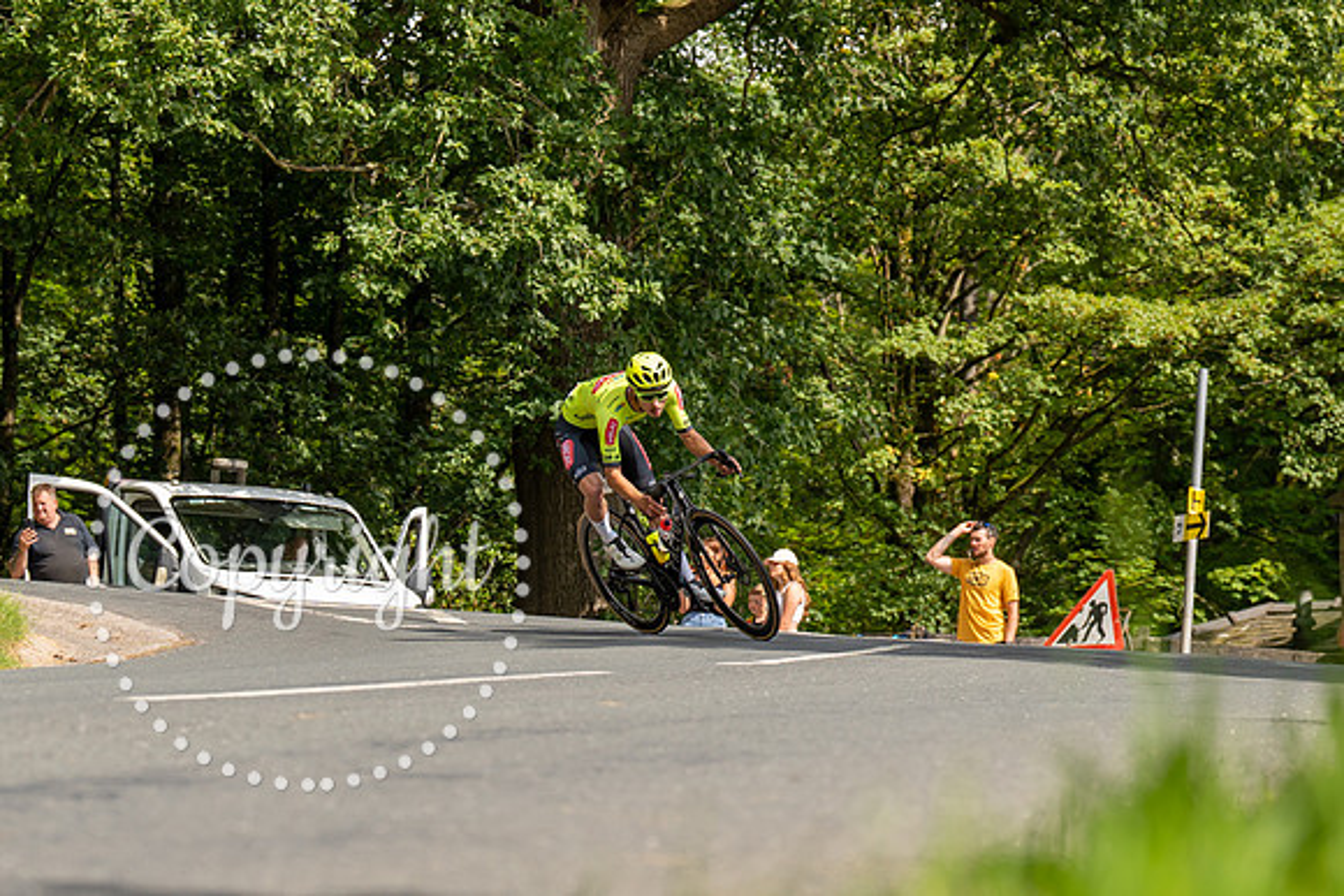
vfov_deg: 8.7
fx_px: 5898
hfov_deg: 13.0
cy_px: 404
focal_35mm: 158
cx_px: 745
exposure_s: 1/1000
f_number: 5
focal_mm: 95
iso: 250
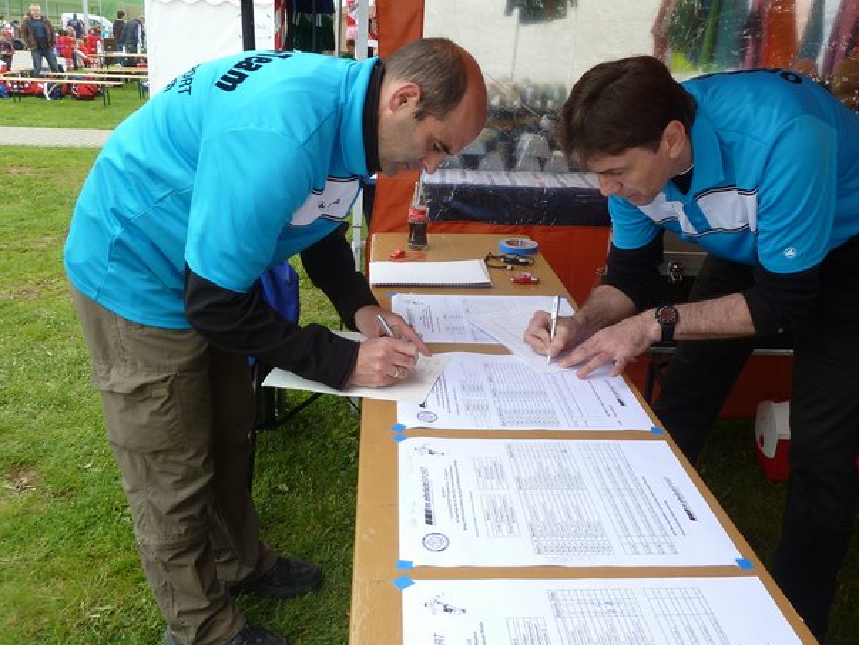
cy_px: 285
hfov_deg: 61.6
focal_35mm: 29
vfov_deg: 48.2
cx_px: 450
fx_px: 720
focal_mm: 4.1
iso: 80
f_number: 4
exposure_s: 1/125
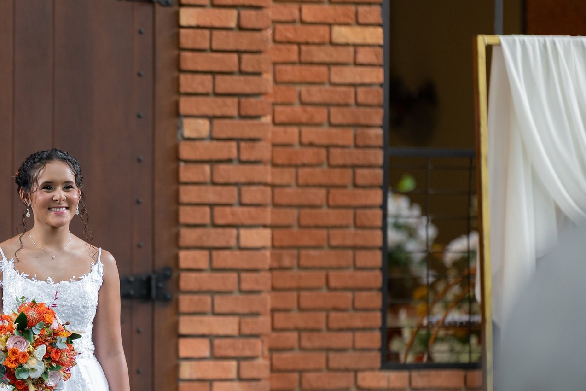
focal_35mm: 171
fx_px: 2784
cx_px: 69
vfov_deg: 8.0
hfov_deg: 11.9
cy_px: 356
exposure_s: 1/400
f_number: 1.4
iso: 400
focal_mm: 85
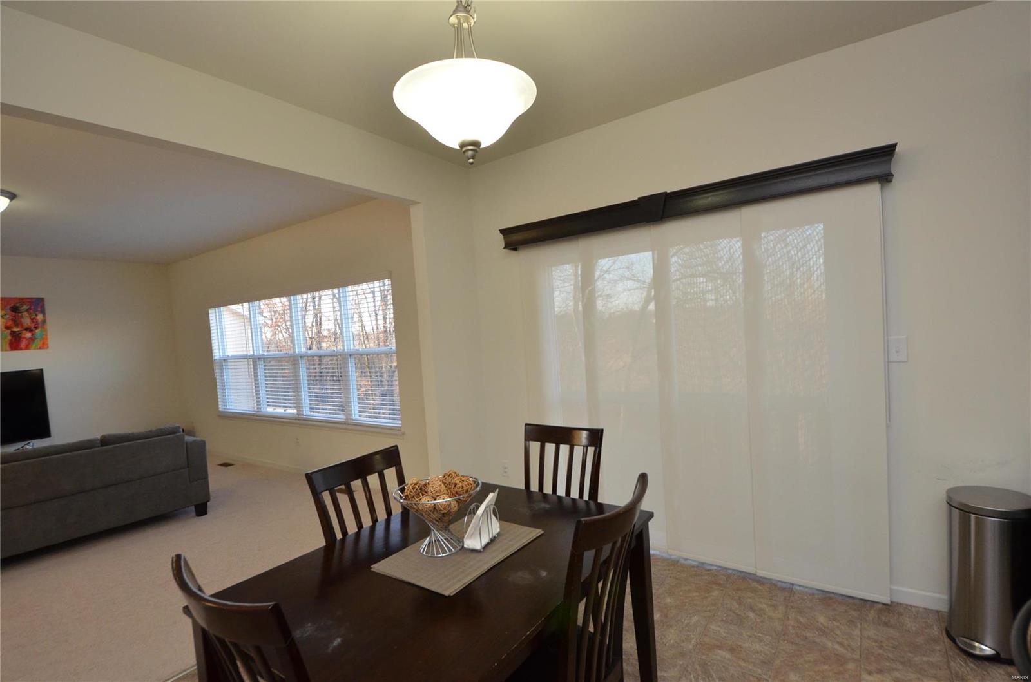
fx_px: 471
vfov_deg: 71.8
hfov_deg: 95.1
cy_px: 341
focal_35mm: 16
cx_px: 516
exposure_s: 1/100
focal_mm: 11
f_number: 7.1
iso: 1000
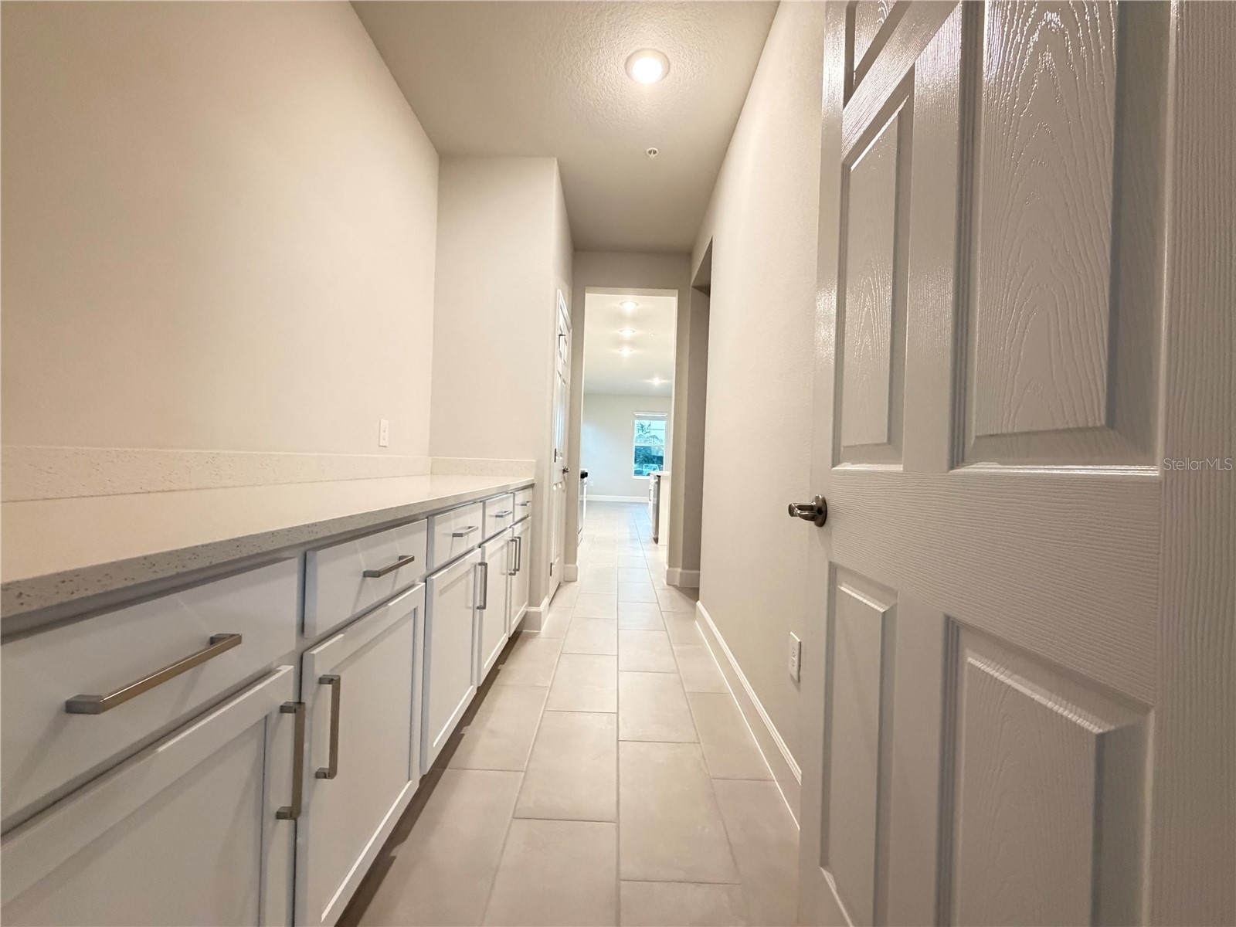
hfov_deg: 102.1
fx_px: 500
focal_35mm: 14
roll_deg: -1.2
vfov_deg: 85.7
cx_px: 618
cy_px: 464
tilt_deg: -0.4
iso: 640
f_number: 2.2
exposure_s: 1/60
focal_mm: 2.22
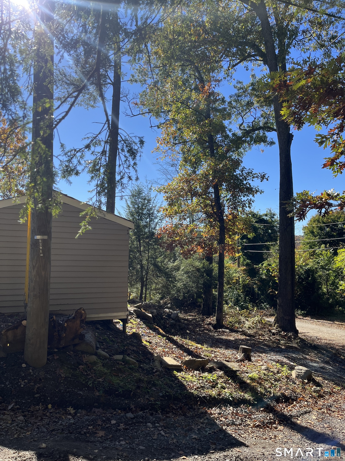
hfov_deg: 53.1
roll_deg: +1.8
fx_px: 346
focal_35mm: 26
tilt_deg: +3.4
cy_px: 230
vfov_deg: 67.3
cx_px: 172
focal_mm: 5.1
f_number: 1.6
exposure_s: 1/1957
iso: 50
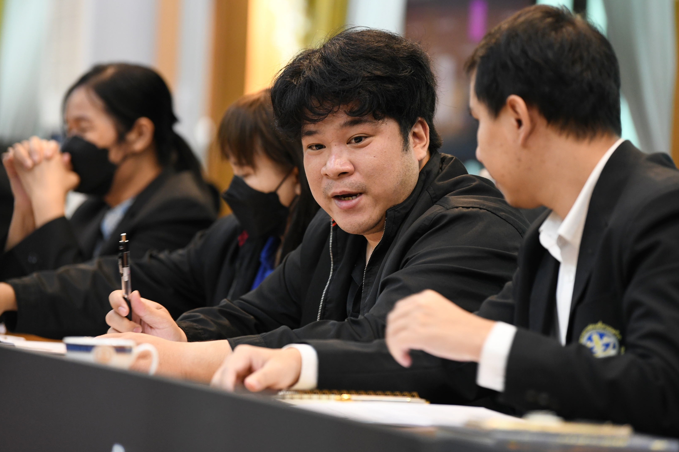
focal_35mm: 204
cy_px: 186
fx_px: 3847
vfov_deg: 6.7
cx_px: 368
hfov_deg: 10.1
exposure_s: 1/100
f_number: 2.8
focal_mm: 160
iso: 1600
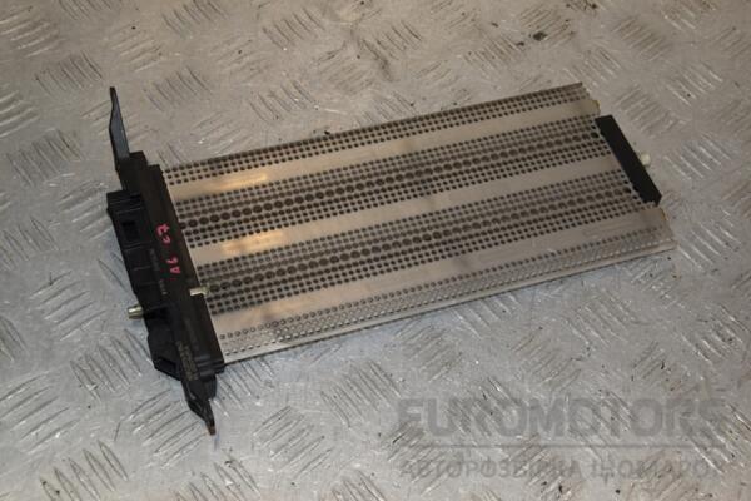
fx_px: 1189
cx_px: 376
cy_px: 250
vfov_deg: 23.8
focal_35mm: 57
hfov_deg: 35.1
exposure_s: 1/200
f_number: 10
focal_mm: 38
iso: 800
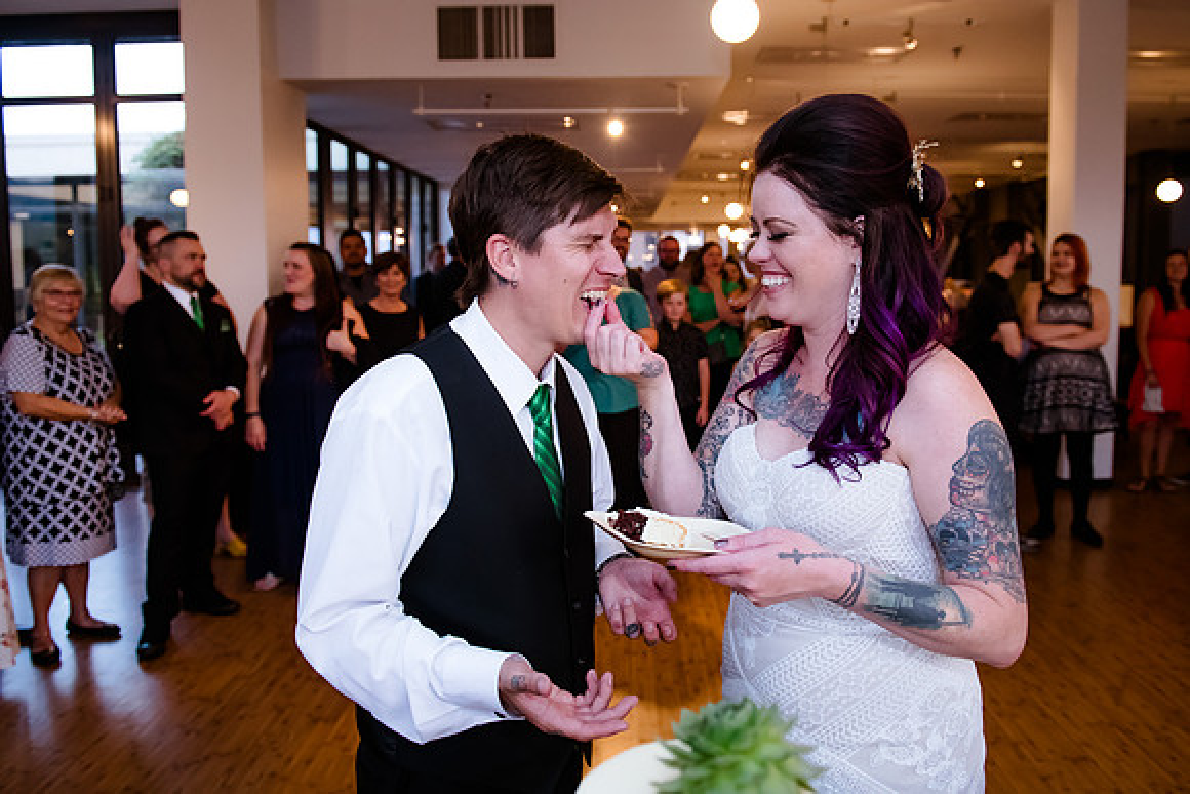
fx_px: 896
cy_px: 359
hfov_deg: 67.2
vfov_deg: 47.7
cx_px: 620
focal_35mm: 27
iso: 3200
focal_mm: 24
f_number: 3.5
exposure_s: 1/250
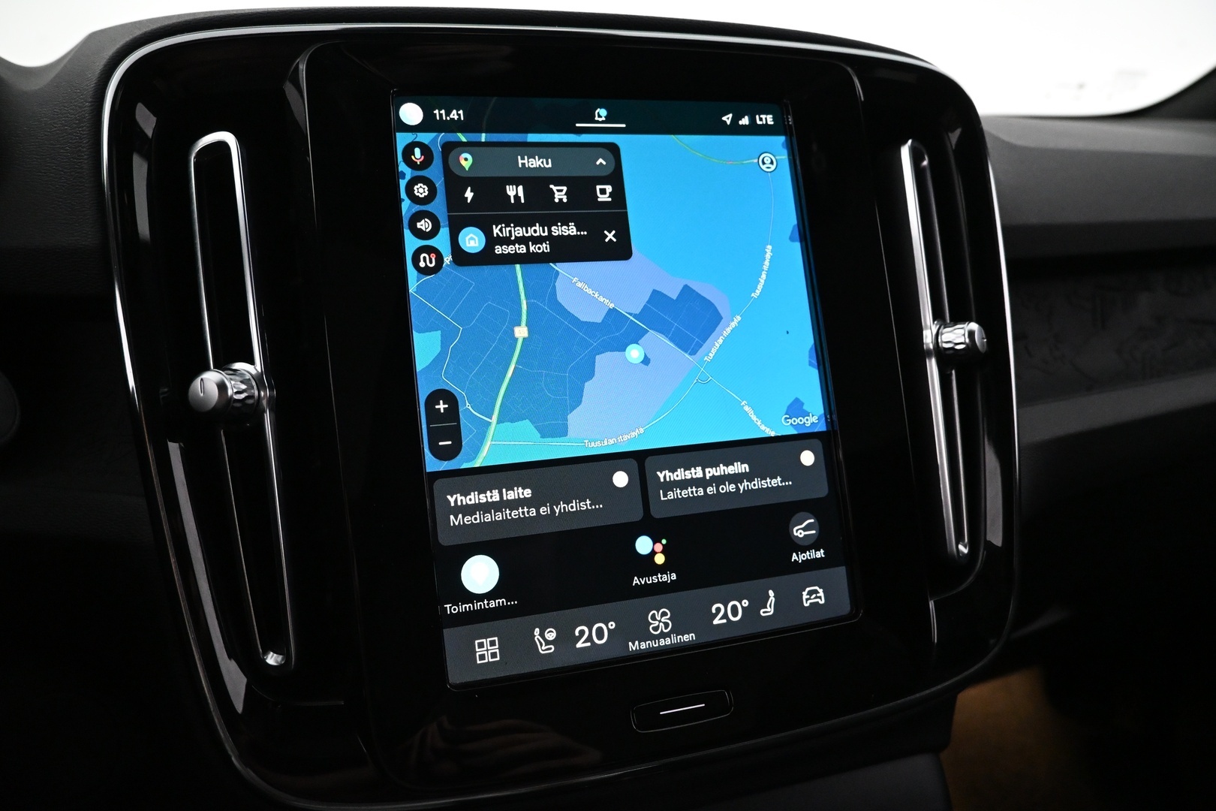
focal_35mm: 24
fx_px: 811
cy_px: 406
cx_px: 608
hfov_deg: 73.7
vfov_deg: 53.1
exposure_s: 1/60
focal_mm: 16
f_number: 4.5
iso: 4000
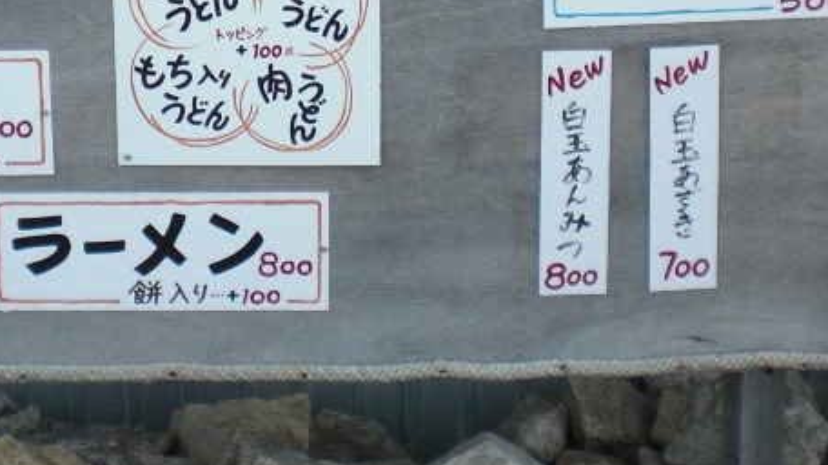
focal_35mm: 93
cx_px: 251
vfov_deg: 12.8
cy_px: -7
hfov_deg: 22.8
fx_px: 2041
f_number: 3.1
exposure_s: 1/125
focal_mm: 6.3
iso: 64
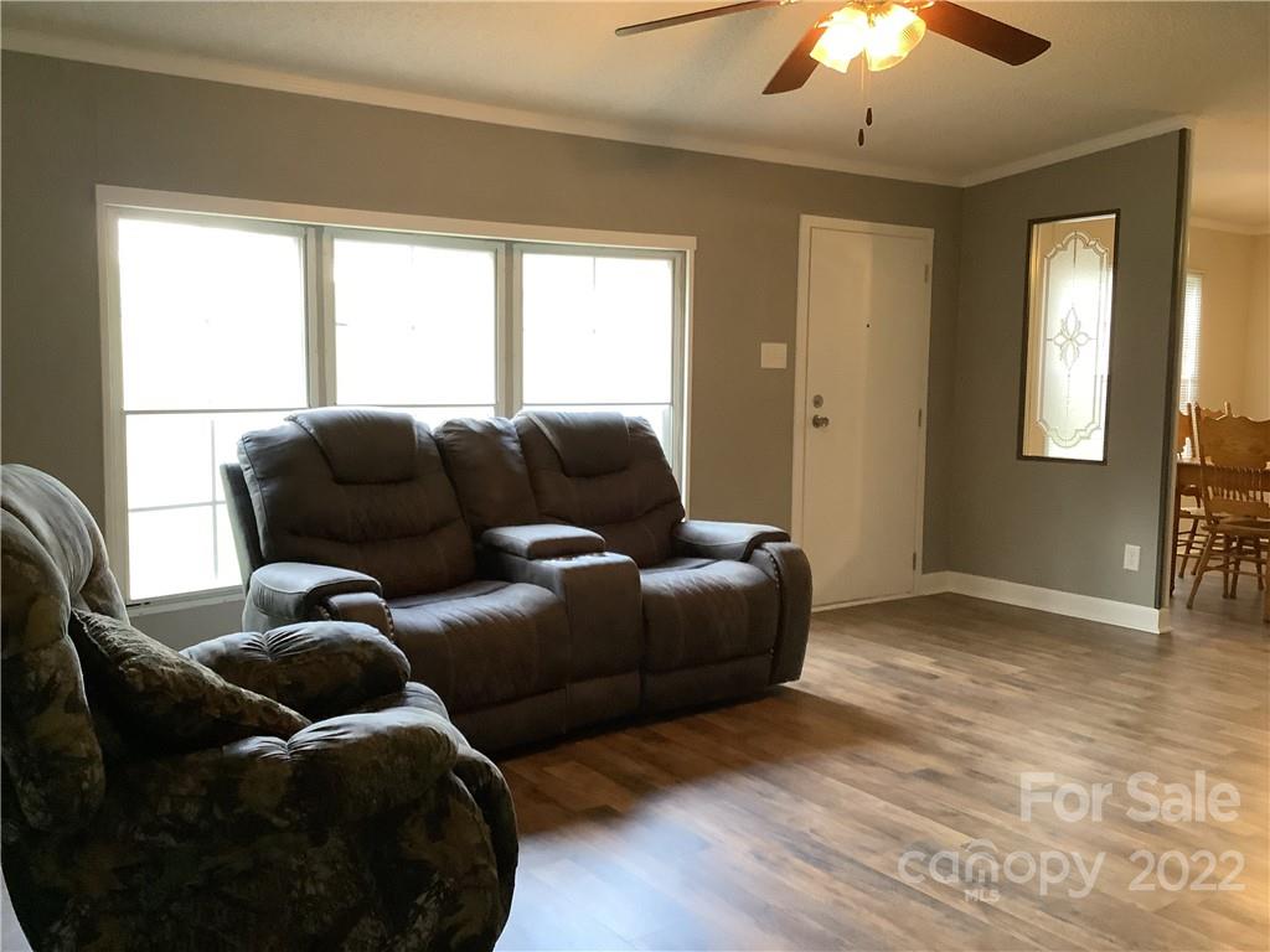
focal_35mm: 31
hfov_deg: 58.4
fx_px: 1137
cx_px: 635
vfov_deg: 45.4
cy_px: 476
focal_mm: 3.3
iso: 320
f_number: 2.4
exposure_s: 1/50
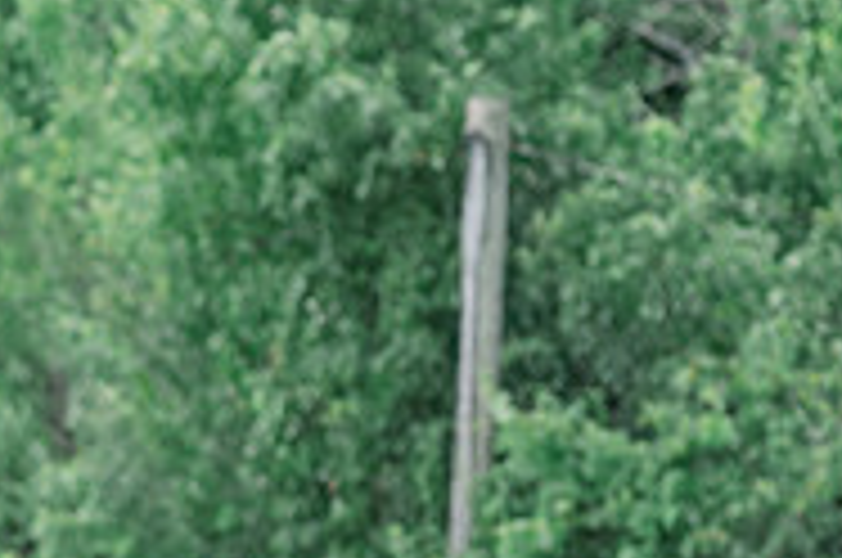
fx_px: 23512
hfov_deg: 2.1
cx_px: -212
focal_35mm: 1007
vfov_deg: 1.4
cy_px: 1066
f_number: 4.5
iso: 400
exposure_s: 1/1000
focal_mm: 200
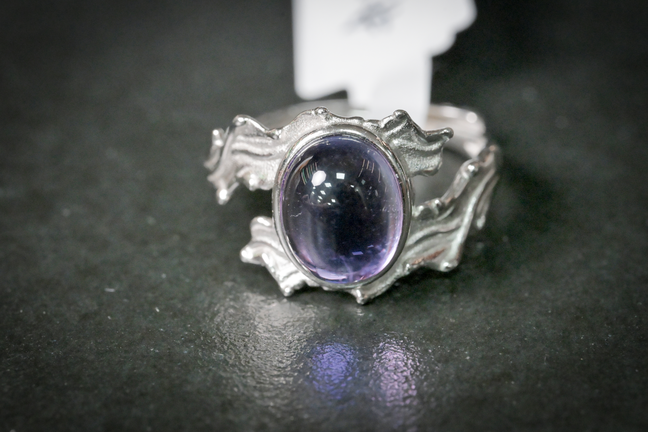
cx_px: 324
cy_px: 216
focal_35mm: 105
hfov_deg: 19.5
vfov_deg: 13.0
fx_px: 1890
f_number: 16
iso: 7200
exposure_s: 1/125
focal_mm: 105
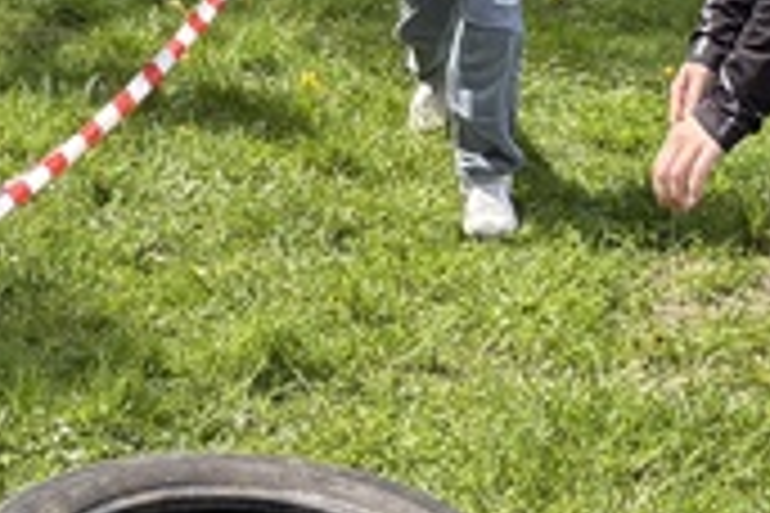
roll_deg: -0.8
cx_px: 263
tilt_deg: -11.1
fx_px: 2887
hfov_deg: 15.2
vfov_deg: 10.0
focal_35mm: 135
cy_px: -86
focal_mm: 5.96
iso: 50
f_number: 1.6
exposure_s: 1/791
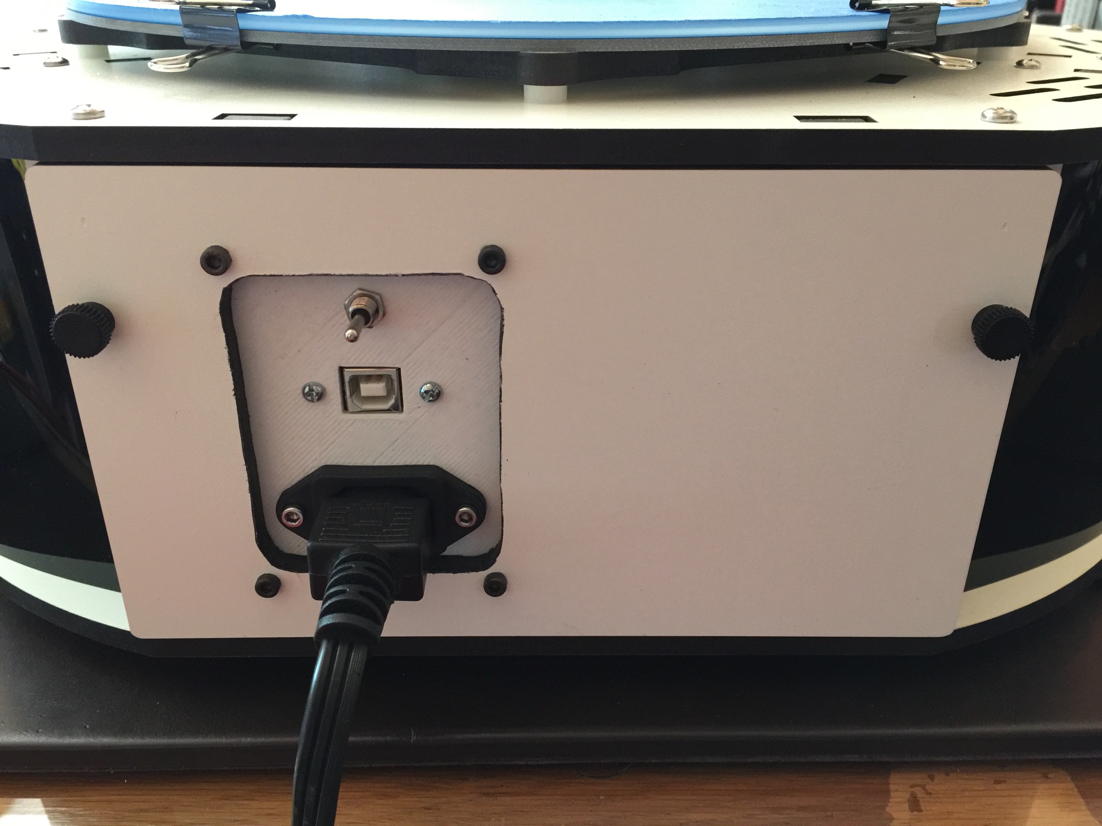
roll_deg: -0.3
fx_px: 923
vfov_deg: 48.2
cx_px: 551
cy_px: 413
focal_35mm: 29
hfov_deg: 61.7
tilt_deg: -25.9
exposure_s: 1/15
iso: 125
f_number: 2.2
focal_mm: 4.15
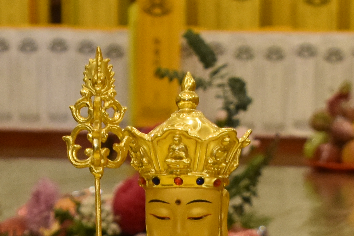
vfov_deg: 5.3
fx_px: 2501
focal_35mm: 254
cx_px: 168
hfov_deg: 8.1
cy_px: 425
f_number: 5.6
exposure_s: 1/125
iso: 1600
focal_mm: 35
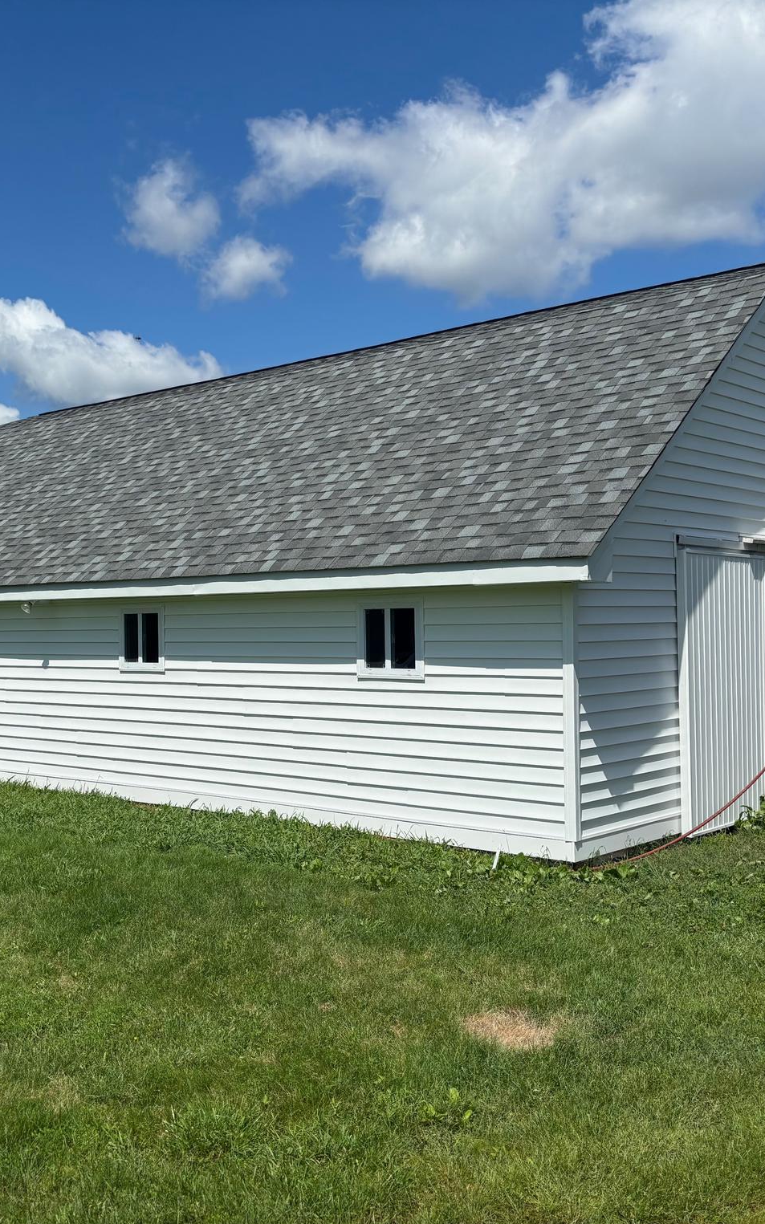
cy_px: 615
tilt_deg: +0.5
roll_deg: +0.4
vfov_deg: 52.8
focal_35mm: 37
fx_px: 1234
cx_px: 242
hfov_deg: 34.1
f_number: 1.6
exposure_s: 1/5348
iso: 50
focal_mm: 5.96
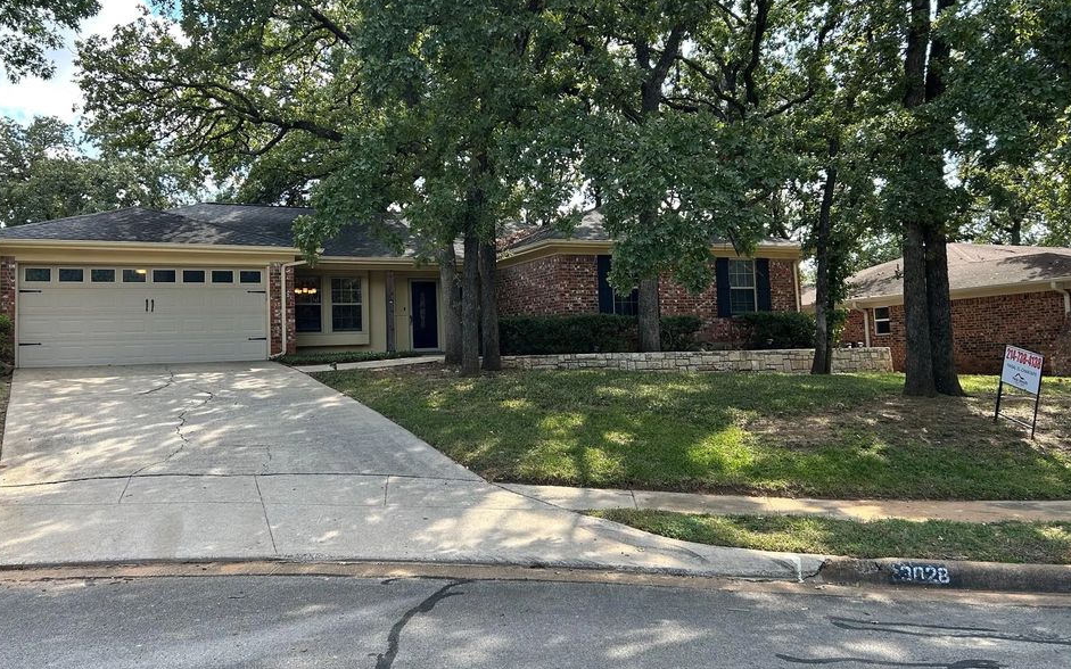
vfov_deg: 41.7
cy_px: 288
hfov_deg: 62.8
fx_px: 876
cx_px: 499
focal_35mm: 30
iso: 50
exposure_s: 1/561
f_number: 1.5
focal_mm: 5.7
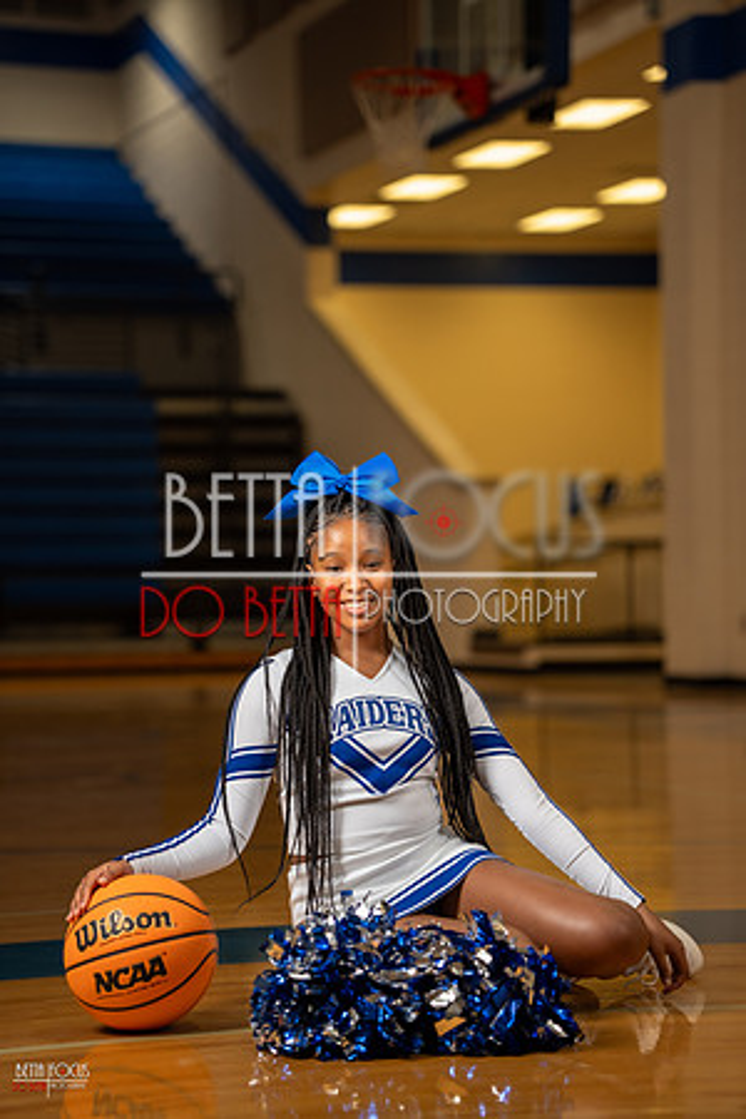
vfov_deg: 19.5
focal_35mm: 105
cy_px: 560
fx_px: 3263
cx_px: 373
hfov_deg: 13.0
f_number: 2.8
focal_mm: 105
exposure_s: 1/160
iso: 500
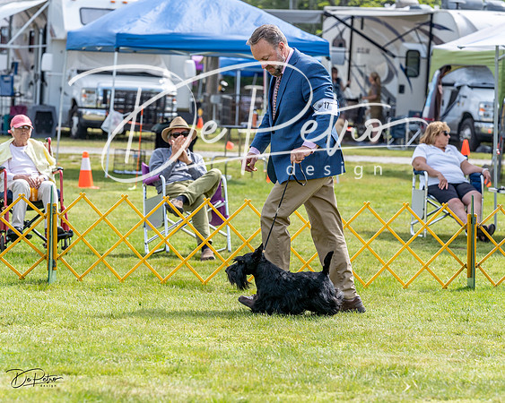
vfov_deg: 9.2
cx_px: 252
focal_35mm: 168
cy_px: 210
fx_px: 2504
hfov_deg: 11.5
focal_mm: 143
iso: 500
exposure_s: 1/1250
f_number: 5.6
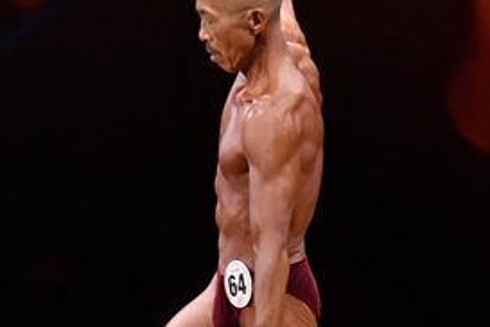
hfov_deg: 3.0
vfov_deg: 2.0
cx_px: 261
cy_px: 216
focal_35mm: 682
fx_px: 9282
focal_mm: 160
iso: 4000
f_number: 5.6
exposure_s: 1/400
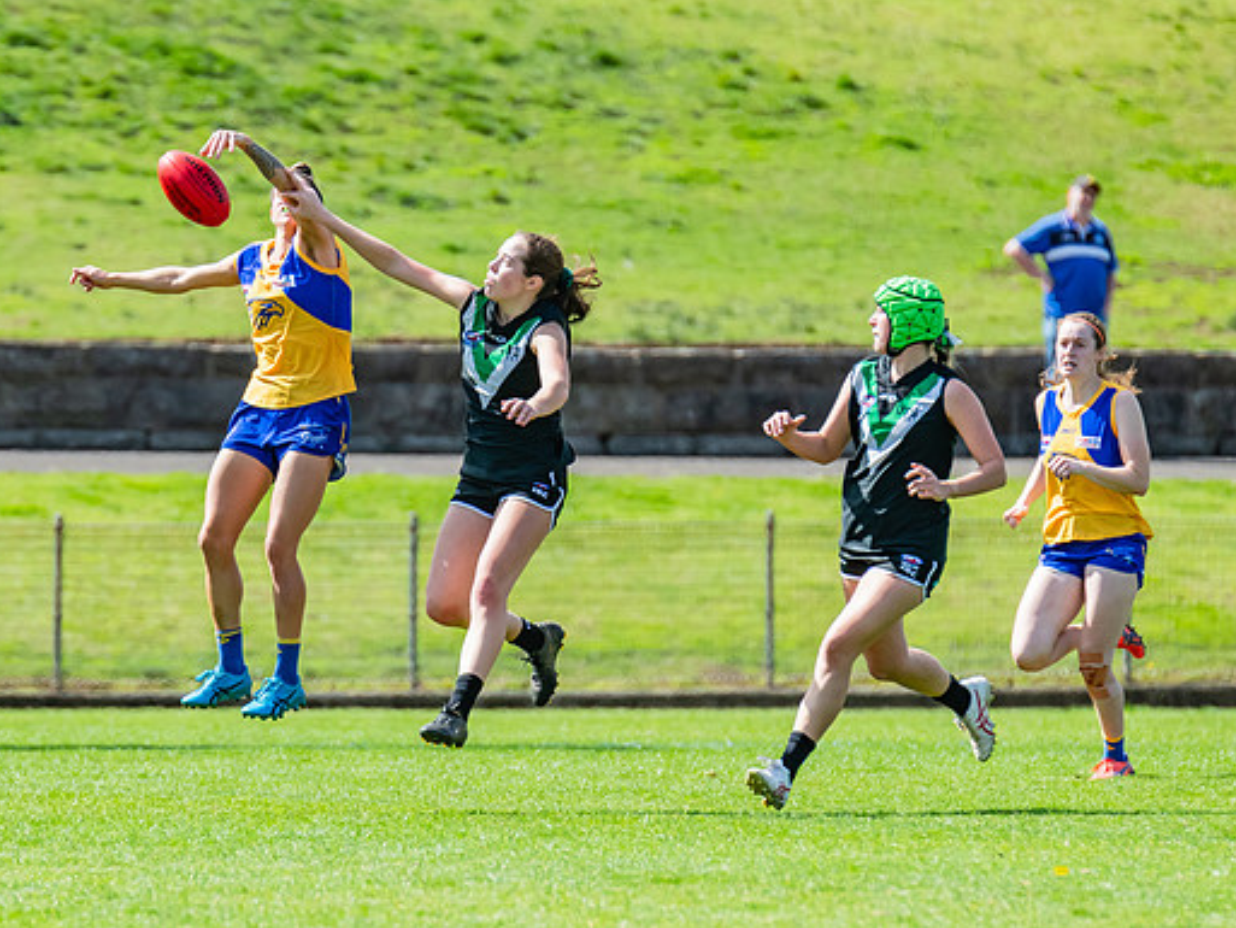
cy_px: 459
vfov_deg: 2.2
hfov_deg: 2.9
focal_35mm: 683
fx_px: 24393
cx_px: 290
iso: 800
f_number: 7.1
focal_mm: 420
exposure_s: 1/1600
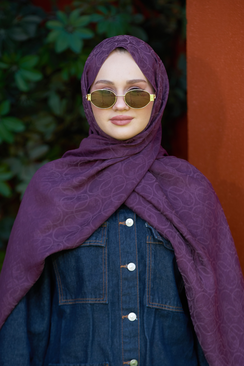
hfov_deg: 7.4
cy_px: 183
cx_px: 122
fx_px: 1880
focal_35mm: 185
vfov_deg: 11.1
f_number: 4
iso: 200
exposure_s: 1/200
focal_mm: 185
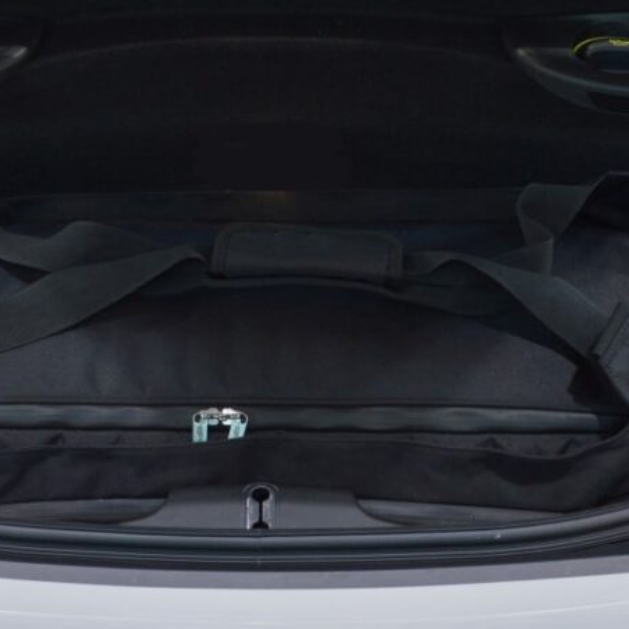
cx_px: 263
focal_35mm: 71
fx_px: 1462
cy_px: 426
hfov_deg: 24.2
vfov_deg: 24.1
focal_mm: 21
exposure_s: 1/2.5
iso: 400
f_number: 11
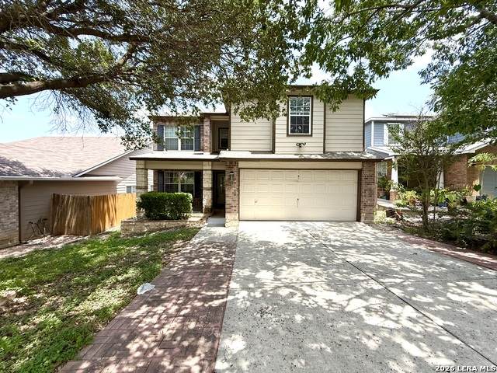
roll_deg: -0.9
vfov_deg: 85.7
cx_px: 248
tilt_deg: -0.5
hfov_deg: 102.1
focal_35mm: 14
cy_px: 186
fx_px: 201
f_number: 2.2
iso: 64
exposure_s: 1/1033
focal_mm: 2.22
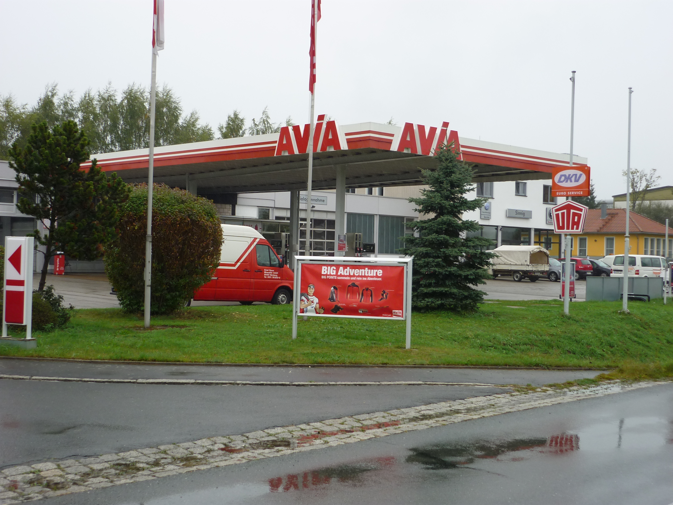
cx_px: 336
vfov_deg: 32.2
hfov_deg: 42.1
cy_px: 252
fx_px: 875
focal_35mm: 45
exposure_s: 1/200
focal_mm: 7.4
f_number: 3.1
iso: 80
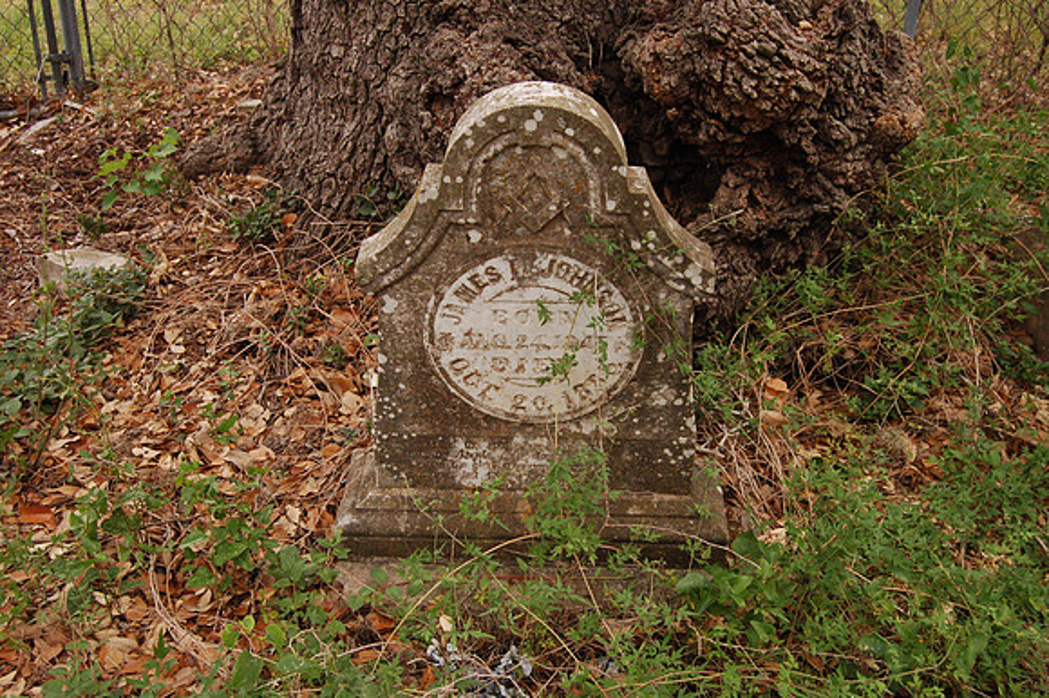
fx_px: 1136
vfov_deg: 34.2
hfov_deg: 49.6
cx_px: 524
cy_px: 349
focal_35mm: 39
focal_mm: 26
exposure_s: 1/320
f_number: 5.6
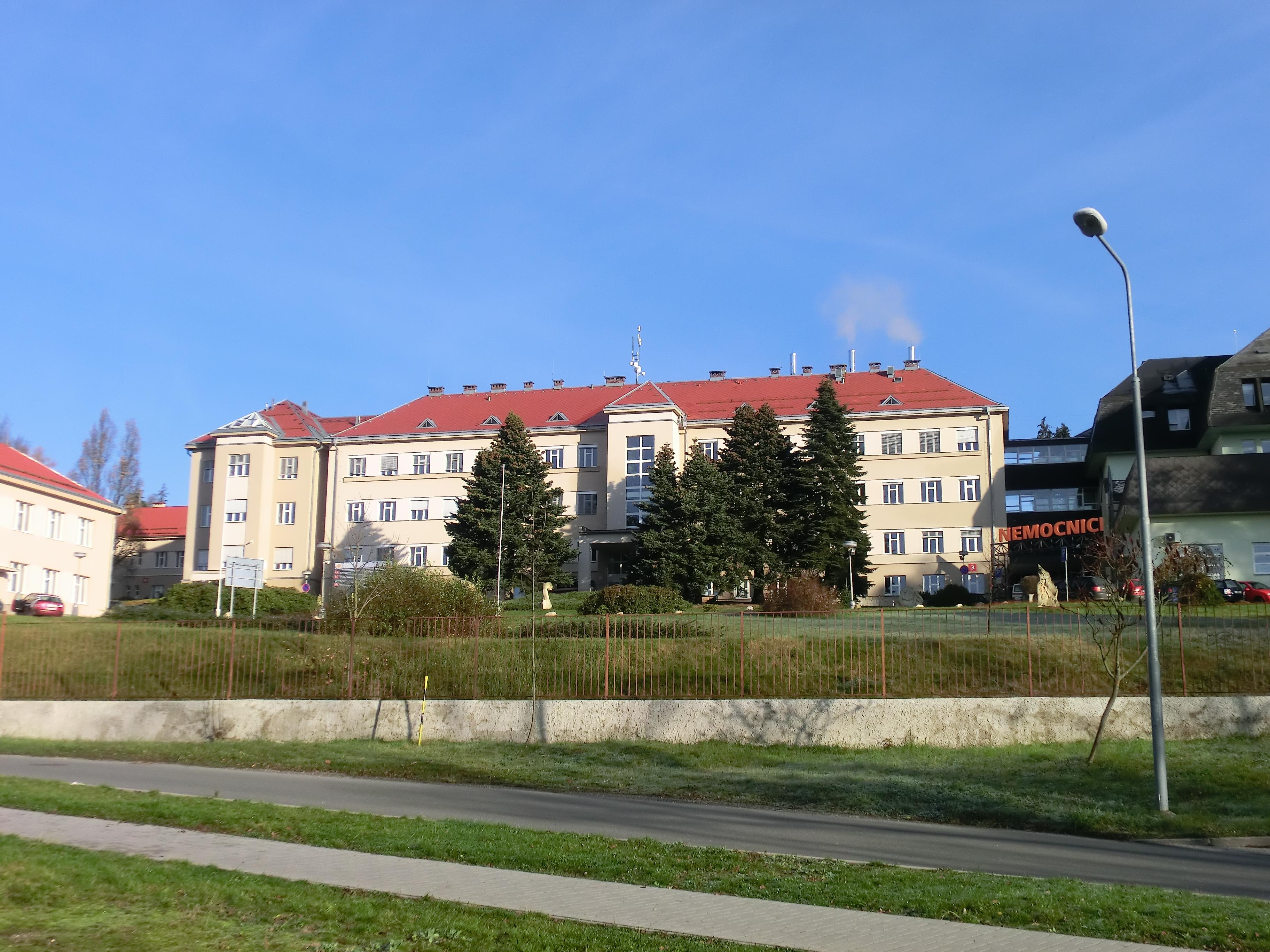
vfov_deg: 32.9
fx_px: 1614
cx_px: 635
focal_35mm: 44
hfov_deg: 42.9
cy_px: 476
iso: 80
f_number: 4.2
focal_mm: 7.87
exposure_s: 1/500
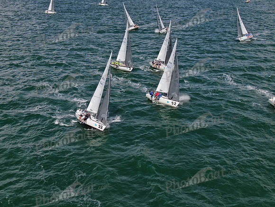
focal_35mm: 48
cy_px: 104
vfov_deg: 30.3
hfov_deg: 39.7
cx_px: 138
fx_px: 381
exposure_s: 1/1250
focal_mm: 8.6
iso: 100
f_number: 3.8
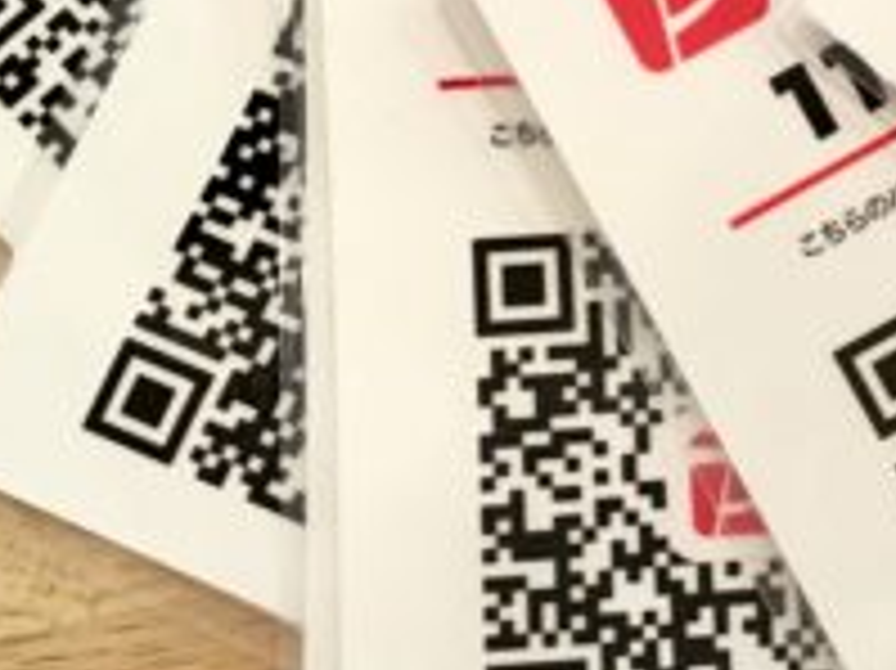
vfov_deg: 16.4
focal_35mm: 89
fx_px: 2302
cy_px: 121
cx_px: 919
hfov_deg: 21.2
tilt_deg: -78.8
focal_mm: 4.15
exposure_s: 1/30
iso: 125
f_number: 2.2
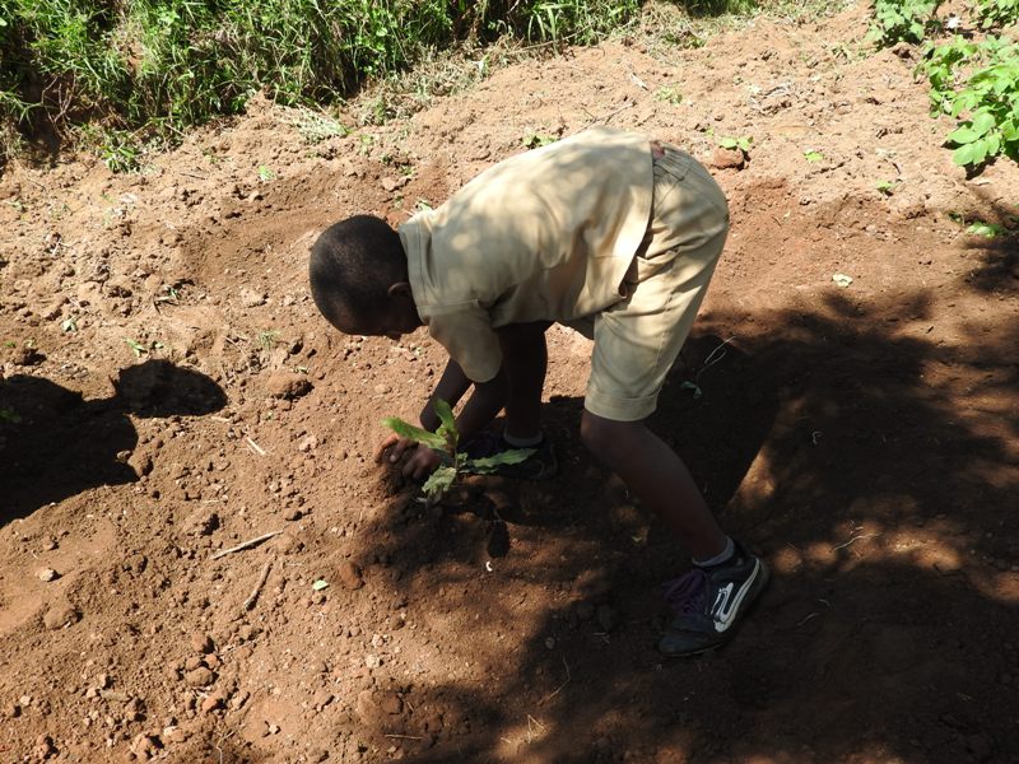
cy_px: 382
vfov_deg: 46.8
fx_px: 883
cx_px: 510
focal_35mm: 30
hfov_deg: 60.0
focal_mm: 5.4
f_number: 3.5
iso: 100
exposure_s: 1/400
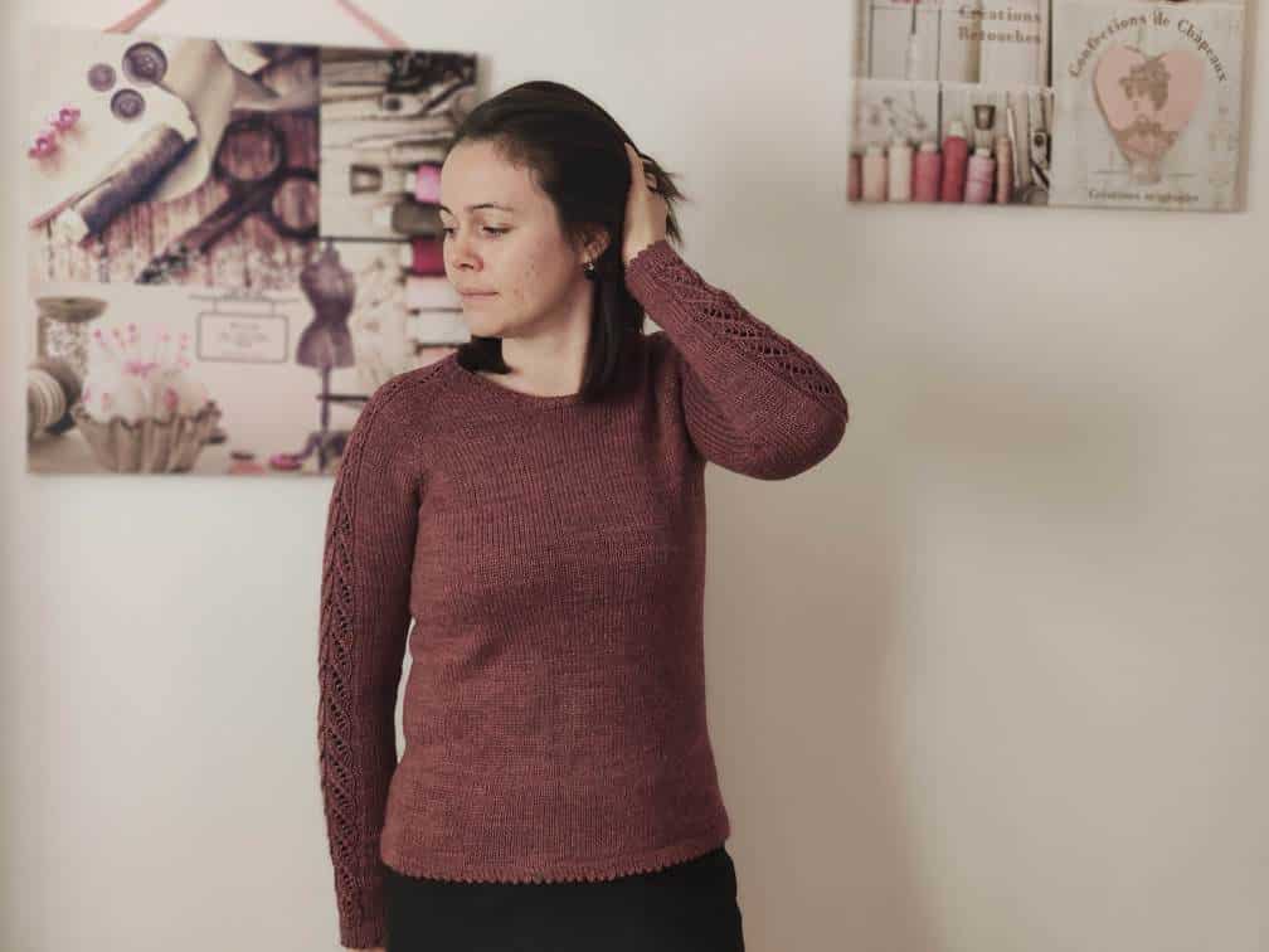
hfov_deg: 45.8
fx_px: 1503
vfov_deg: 35.1
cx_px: 634
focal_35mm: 41
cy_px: 476
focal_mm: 8.16
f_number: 2
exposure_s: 1/100
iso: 174
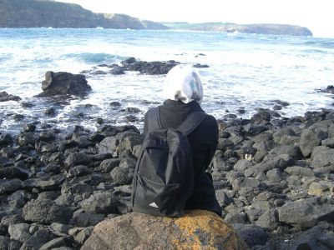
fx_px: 367
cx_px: 167
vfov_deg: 37.7
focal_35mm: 38
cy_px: 125
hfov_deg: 49.0
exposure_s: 1/125
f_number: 4
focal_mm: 7.9
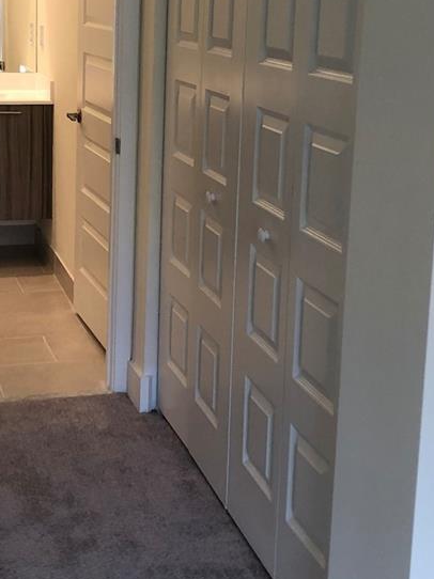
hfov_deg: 23.6
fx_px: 1037
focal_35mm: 62
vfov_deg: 30.9
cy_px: 184
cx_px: 156
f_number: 1.8
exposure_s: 1/30
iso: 32
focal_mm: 4
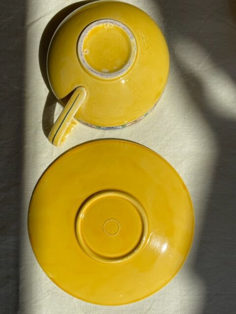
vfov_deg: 67.3
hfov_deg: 53.1
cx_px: 118
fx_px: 236
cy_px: 157
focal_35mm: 26
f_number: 1.6
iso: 32
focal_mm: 4.2
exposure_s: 1/11905
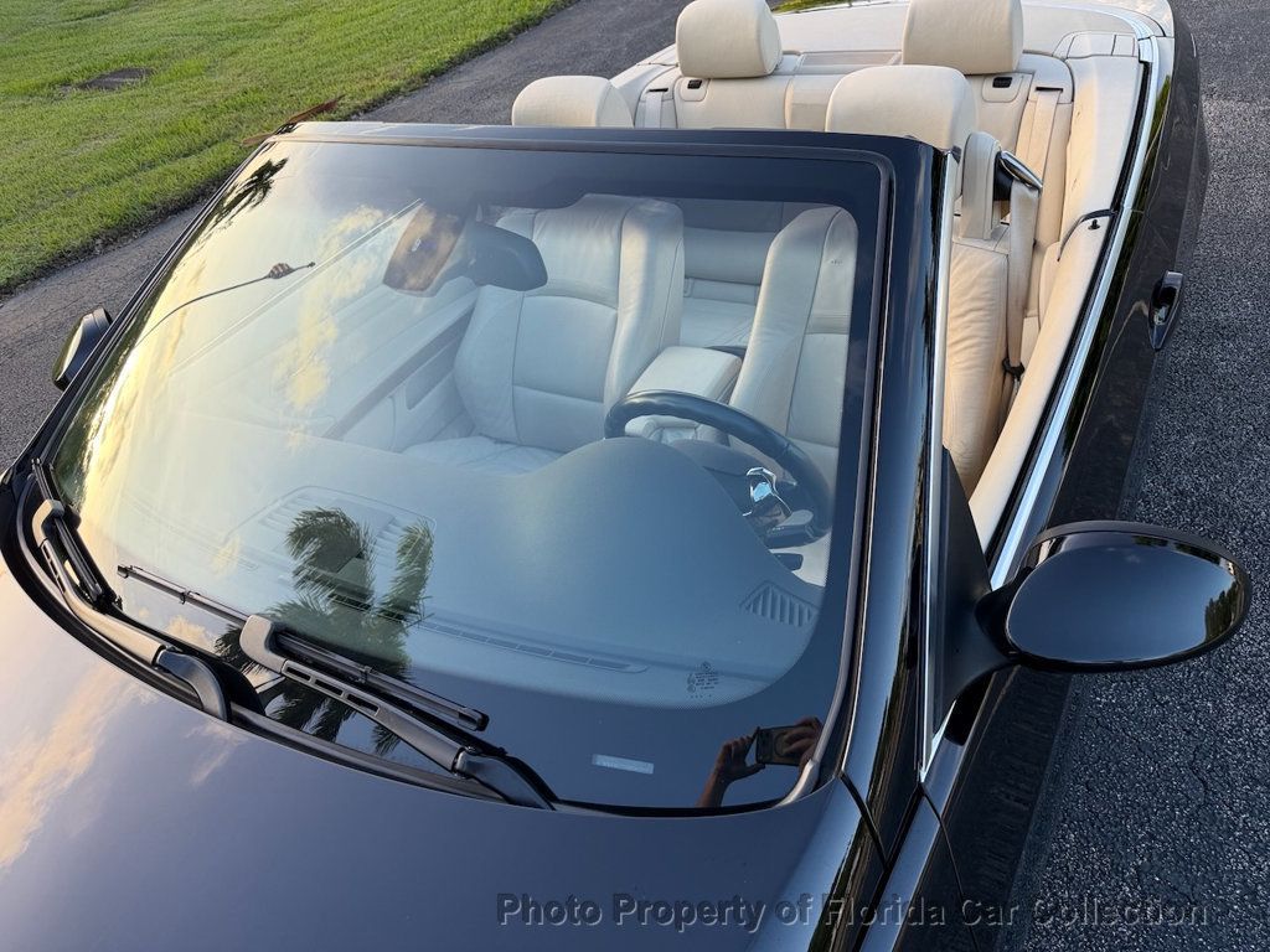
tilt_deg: -36.8
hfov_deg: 71.6
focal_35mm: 24
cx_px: 635
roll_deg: +10.8
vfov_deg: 56.8
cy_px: 476
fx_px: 881
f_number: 1.78
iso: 64
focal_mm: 6.76
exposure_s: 1/209
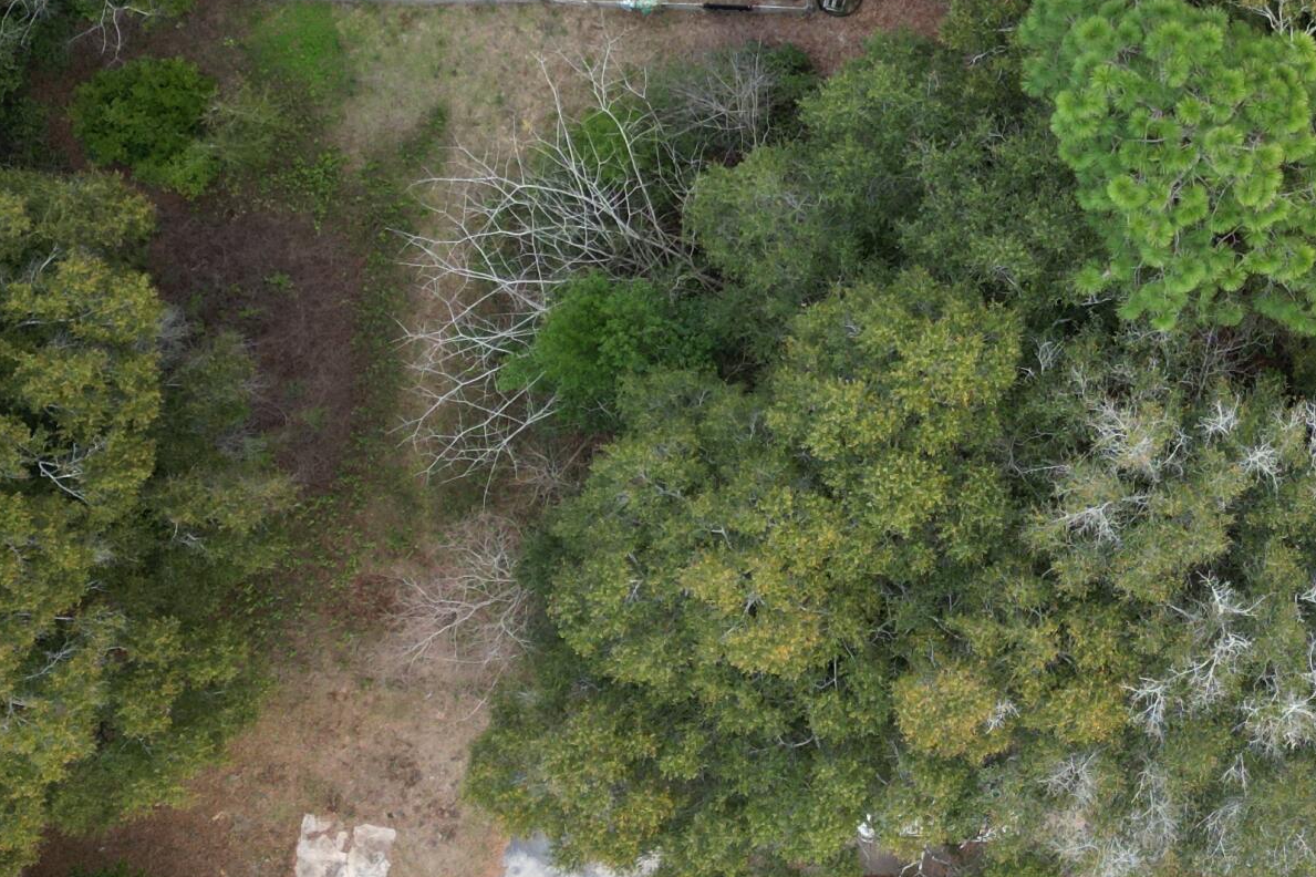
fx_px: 2302
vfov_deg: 21.3
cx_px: 1231
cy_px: 165
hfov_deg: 30.2
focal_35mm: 63
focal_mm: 6.72
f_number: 1.7
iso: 110
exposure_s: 1/320
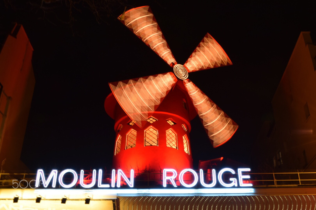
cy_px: 105
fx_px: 356
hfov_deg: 47.9
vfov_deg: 33.0
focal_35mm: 40
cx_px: 158
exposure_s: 1
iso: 200
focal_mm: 27
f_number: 16
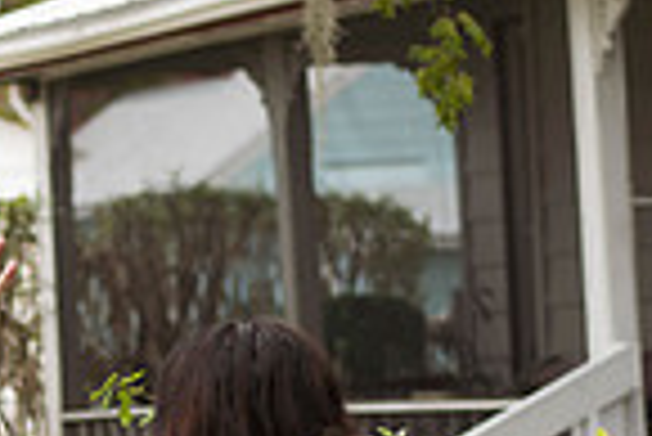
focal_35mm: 210
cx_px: 13
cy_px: 753
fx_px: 3807
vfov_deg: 6.4
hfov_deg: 9.7
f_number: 2.5
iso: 31
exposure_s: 1/250
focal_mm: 50
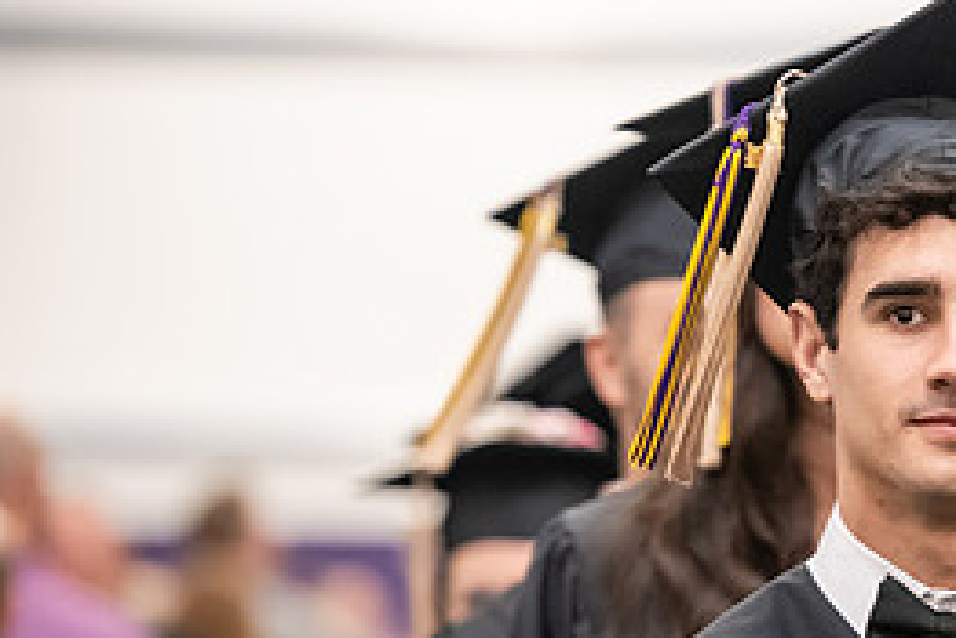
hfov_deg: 5.8
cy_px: 581
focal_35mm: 354
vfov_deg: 3.9
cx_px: 909
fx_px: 9405
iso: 3200
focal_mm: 160
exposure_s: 1/200
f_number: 3.2
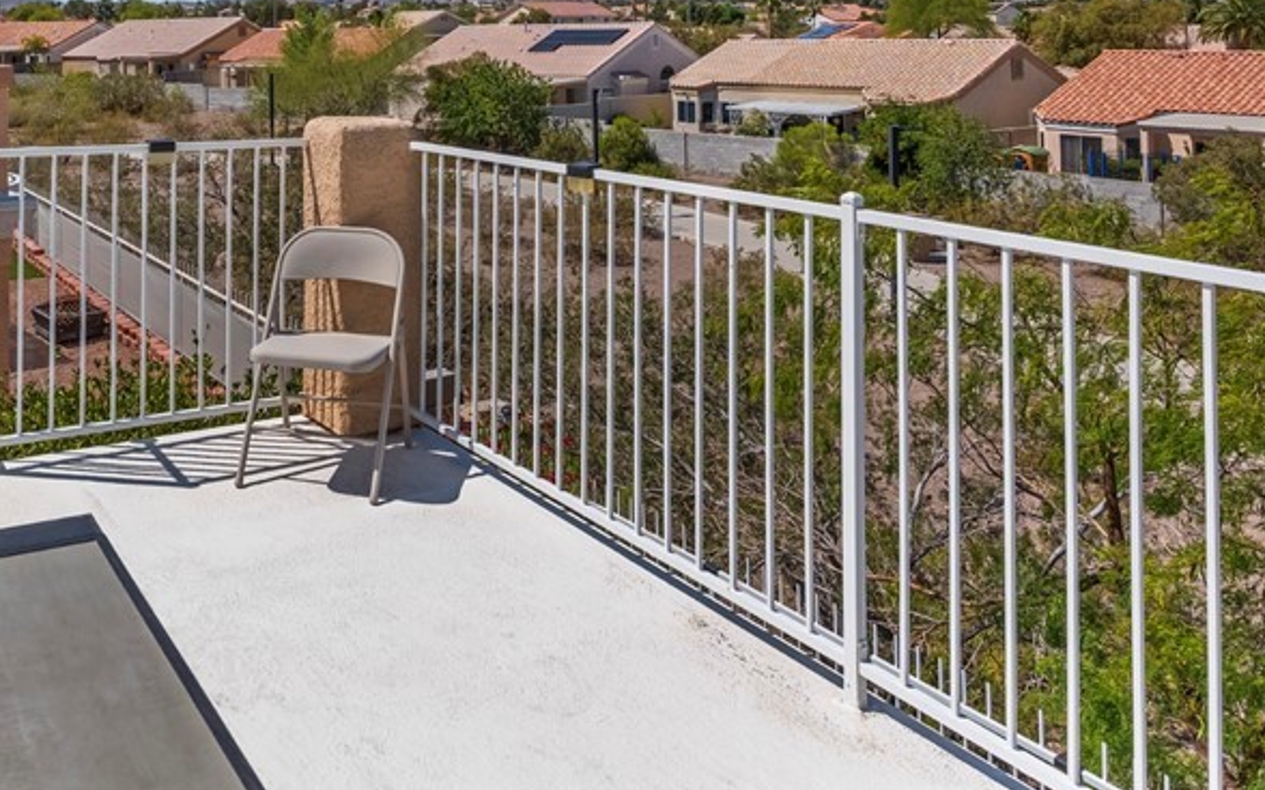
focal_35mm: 32
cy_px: 25
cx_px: 308
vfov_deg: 36.0
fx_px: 1103
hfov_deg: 56.5
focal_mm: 17
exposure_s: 1/8000
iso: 400
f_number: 8
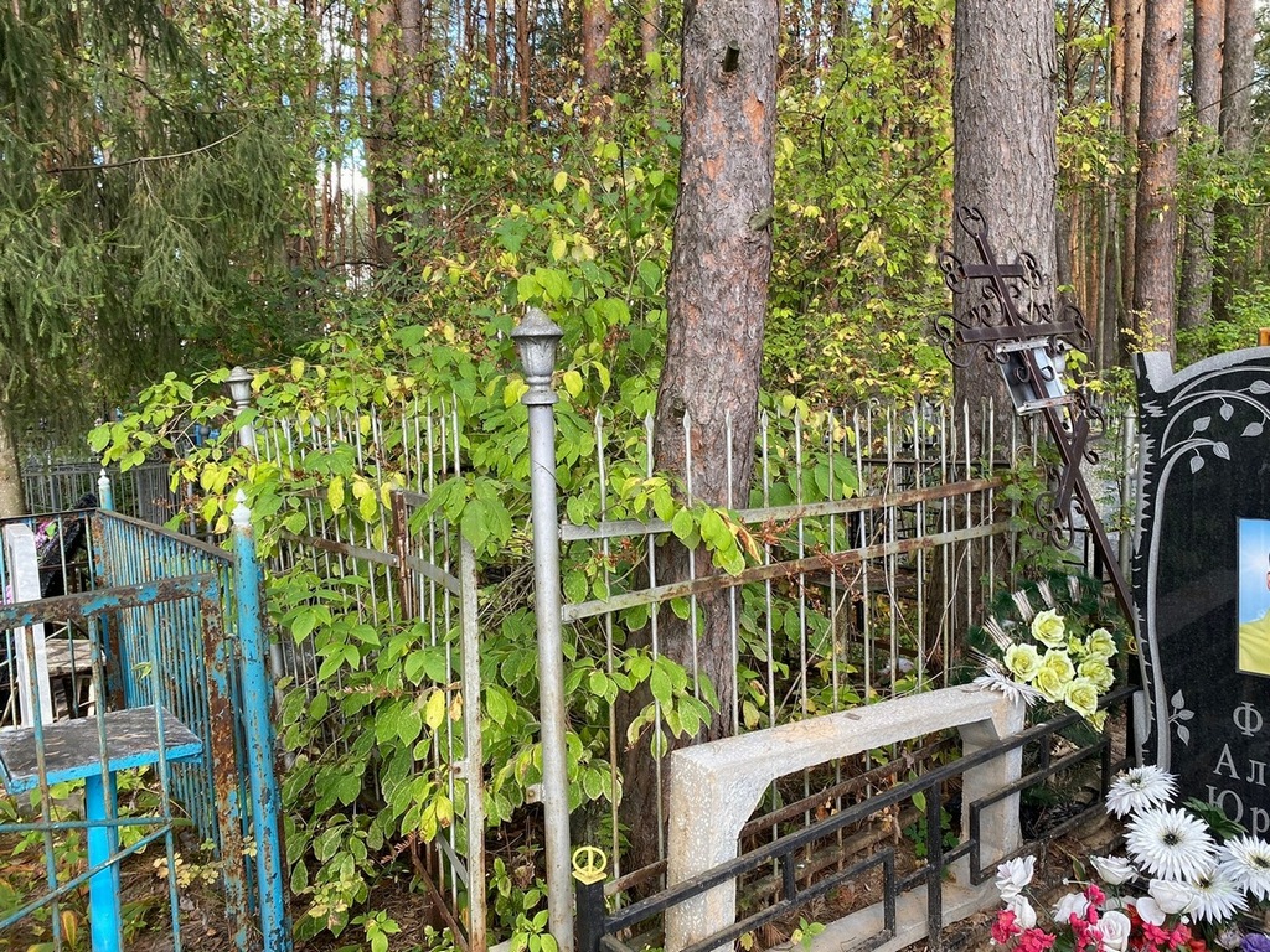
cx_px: 635
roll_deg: +1.0
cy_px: 476
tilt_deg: -3.7
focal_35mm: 26
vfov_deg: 53.1
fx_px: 954
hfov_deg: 67.3
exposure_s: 1/122
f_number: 1.8
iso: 40
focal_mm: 4.25
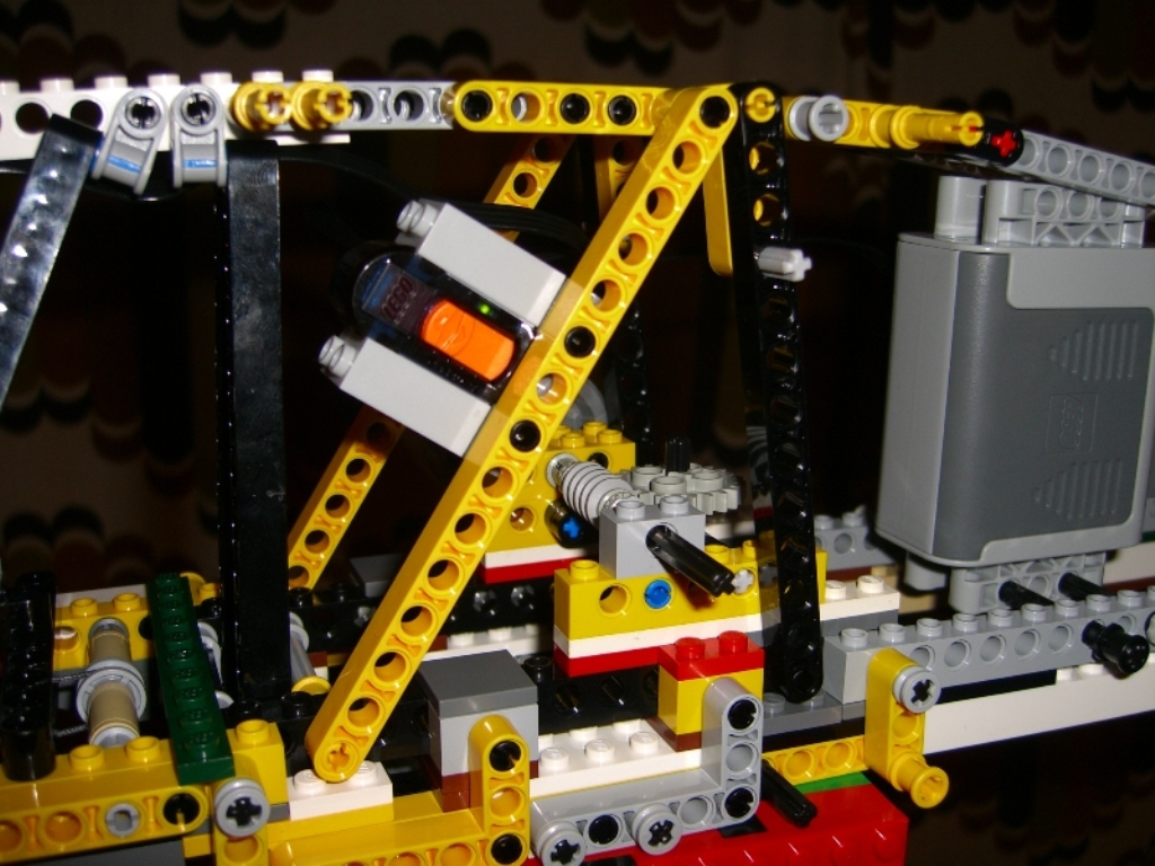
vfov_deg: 37.7
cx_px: 578
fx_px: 1268
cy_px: 433
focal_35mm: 38
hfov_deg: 49.0
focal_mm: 7.9
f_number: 2.8
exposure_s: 1/60
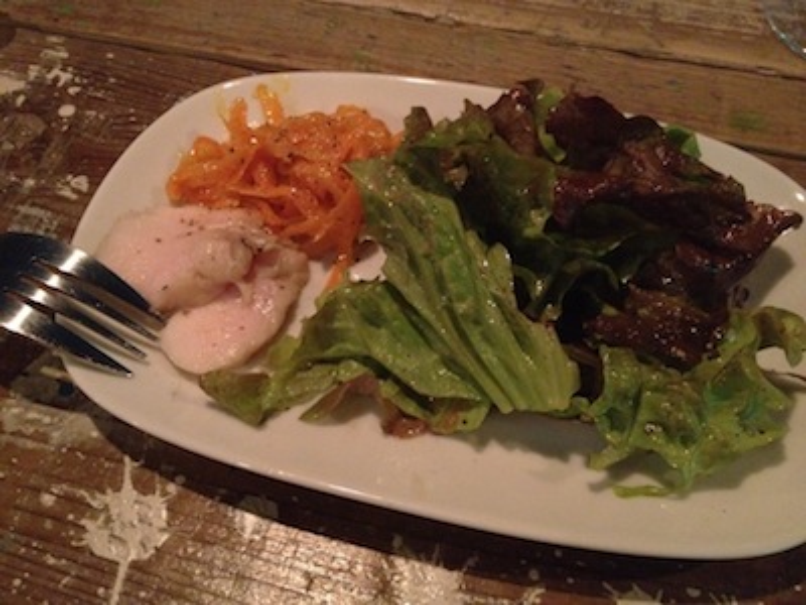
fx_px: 815
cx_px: 403
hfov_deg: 52.6
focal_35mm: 35
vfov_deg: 40.7
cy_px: 302
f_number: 2.4
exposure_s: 1/15
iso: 800
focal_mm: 4.28
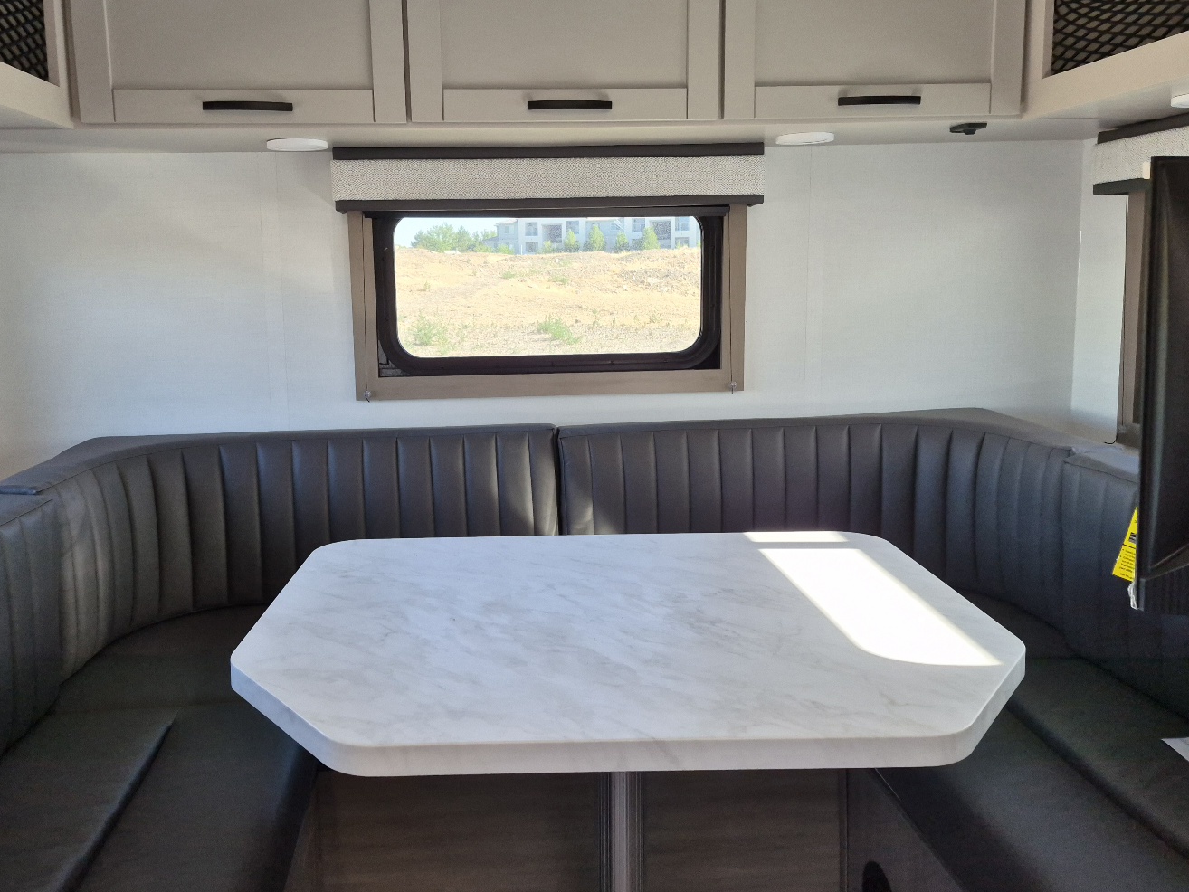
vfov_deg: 49.7
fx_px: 962
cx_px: 565
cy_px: 413
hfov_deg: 63.4
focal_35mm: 28
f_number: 1.8
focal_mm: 5.4
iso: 160
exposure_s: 1/182
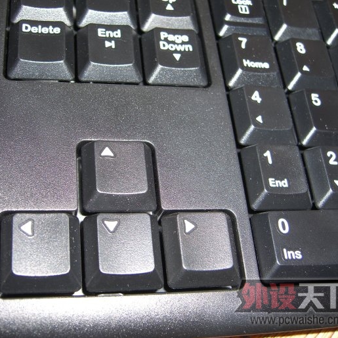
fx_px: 497
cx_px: 137
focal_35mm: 45
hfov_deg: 37.4
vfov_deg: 37.6
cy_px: 169
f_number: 2.8
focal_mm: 7.9
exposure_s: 1/60
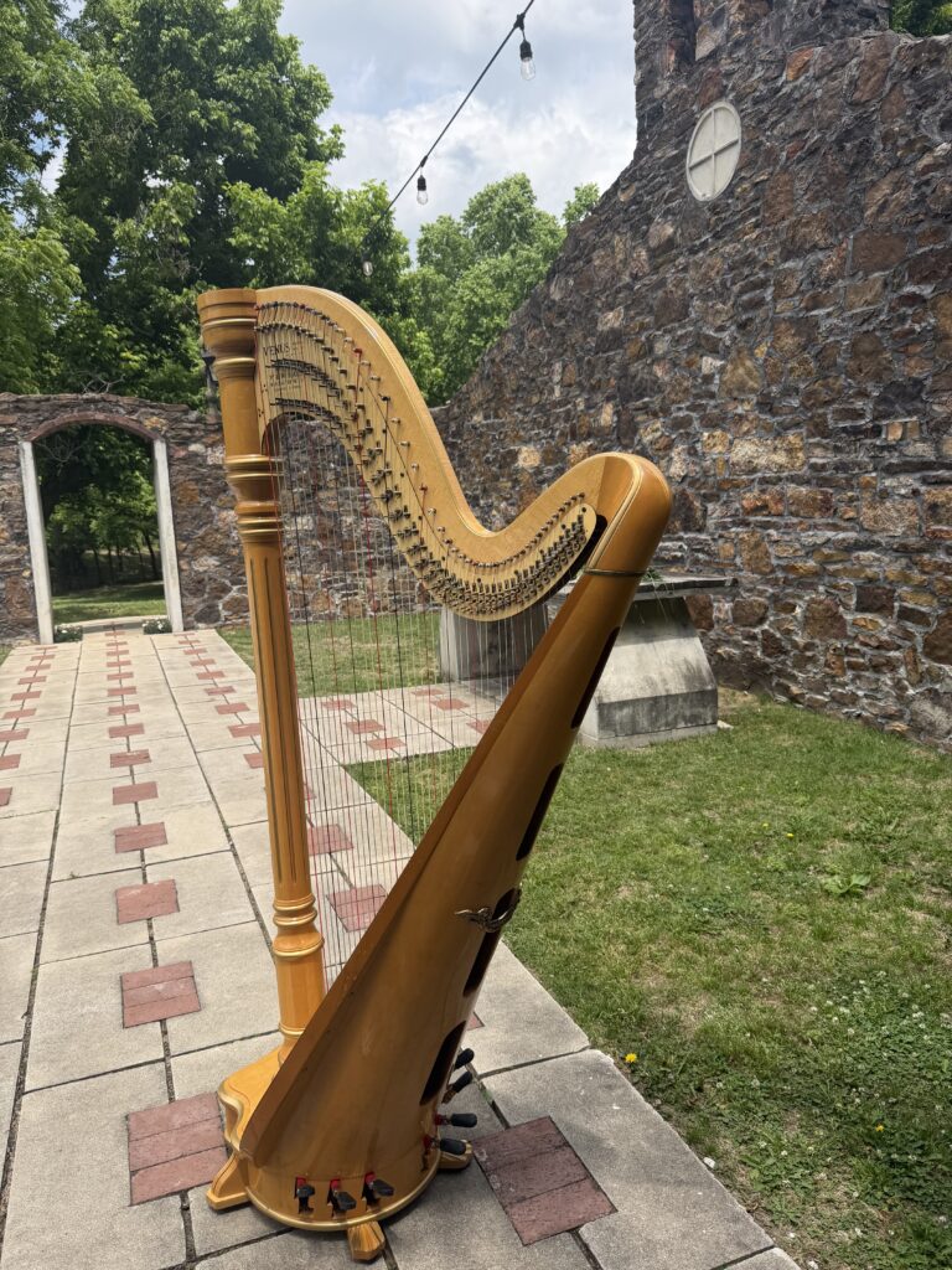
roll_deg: +1.6
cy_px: 635
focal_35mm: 24
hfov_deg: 56.8
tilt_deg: -10.2
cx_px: 476
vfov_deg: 71.6
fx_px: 880
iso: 80
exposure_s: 1/4405
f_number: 1.78
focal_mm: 6.76
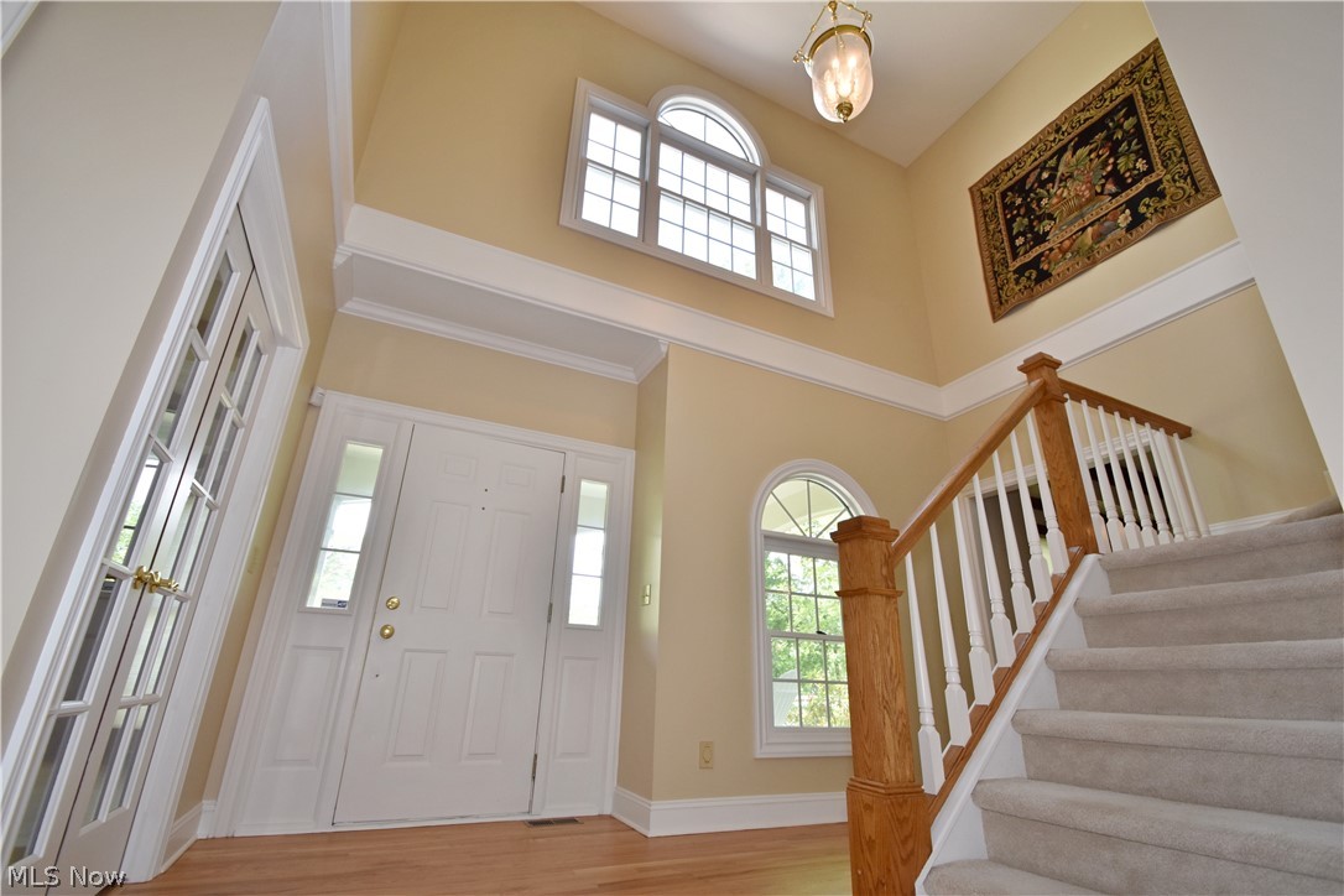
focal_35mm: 15
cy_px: 448
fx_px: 560
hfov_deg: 100.4
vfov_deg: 77.3
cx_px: 672
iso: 320
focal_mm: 10
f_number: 5.6
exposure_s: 1/100
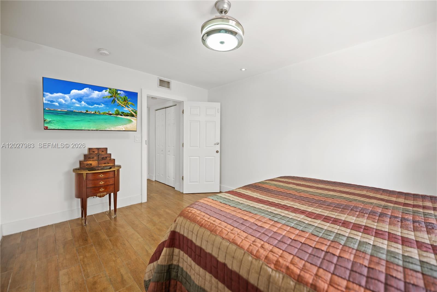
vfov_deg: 81.2
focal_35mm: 14
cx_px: 218
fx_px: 170
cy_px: 146
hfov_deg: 104.2
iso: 110
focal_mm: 14
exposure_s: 1/13
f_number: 2.8
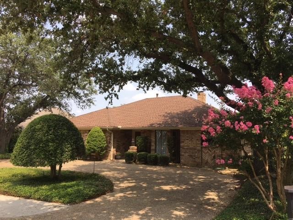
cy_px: 110
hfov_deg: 61.7
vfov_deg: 48.2
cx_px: 146
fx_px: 245
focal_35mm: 29
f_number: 2.2
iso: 25
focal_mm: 4.15
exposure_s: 1/739
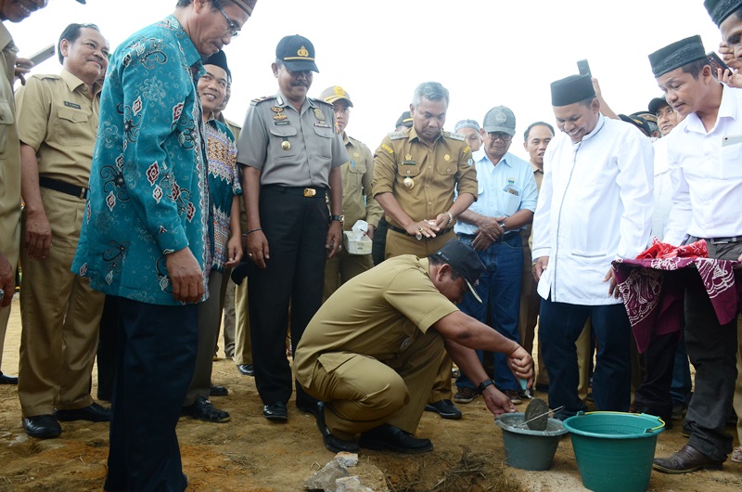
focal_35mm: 30
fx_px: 617
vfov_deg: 43.4
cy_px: 246
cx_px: 371
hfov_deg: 62.0
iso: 640
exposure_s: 1/100
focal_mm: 20
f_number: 8
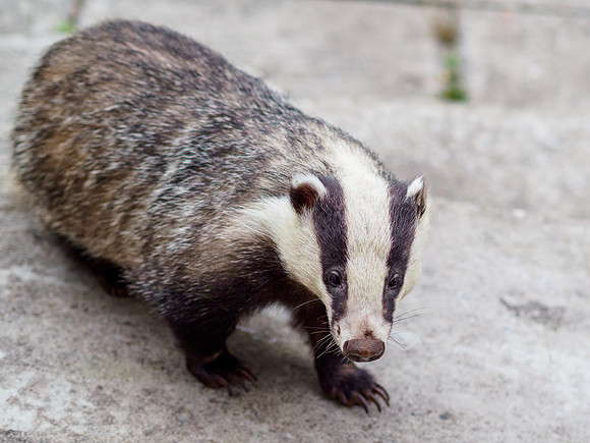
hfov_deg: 17.3
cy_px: 279
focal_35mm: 113
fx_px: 1933
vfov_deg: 13.0
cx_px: 372
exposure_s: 1/200
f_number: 2
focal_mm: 45
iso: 2000
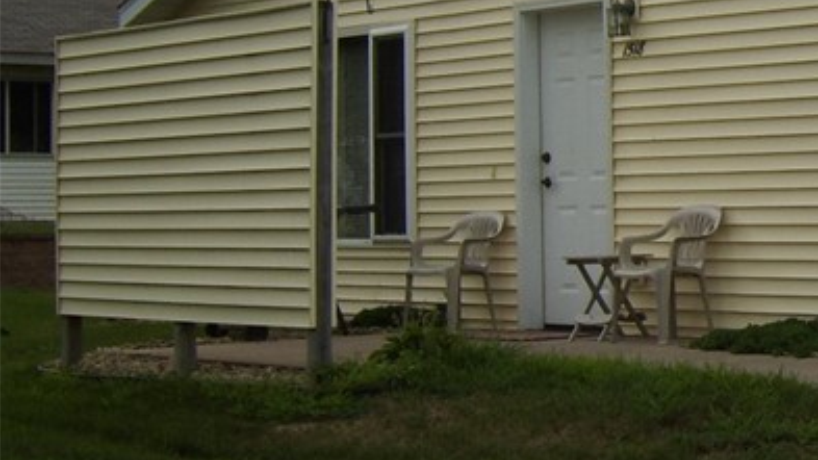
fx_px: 1909
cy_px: 114
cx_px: 1064
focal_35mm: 88
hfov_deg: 21.8
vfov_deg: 13.7
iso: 71
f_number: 6.7
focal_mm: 8.13
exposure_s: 1/250
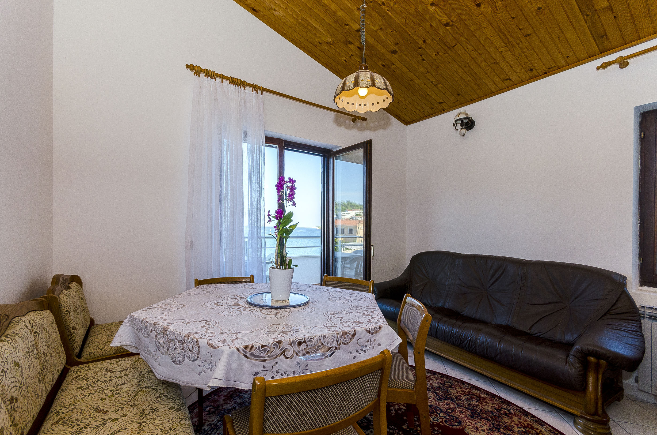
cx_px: 328
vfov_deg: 77.1
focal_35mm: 15
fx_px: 273
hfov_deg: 100.5
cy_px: 218
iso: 200
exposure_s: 1/160
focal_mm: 10
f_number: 8
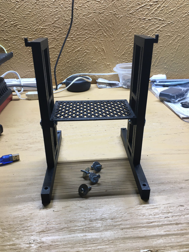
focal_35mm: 29
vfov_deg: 61.7
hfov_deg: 48.2
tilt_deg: -27.0
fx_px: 211
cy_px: 126
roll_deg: +2.6
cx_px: 94
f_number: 2.2
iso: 25
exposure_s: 1/30
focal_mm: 4.15
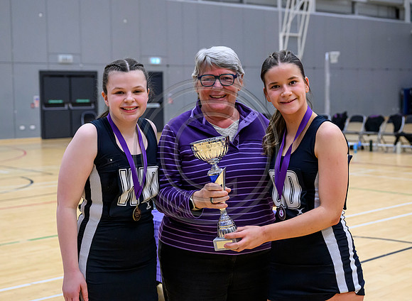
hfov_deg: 33.0
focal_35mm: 59
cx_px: 229
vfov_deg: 24.5
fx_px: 694
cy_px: 135
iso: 5000
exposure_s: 1/500
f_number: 4
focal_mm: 49
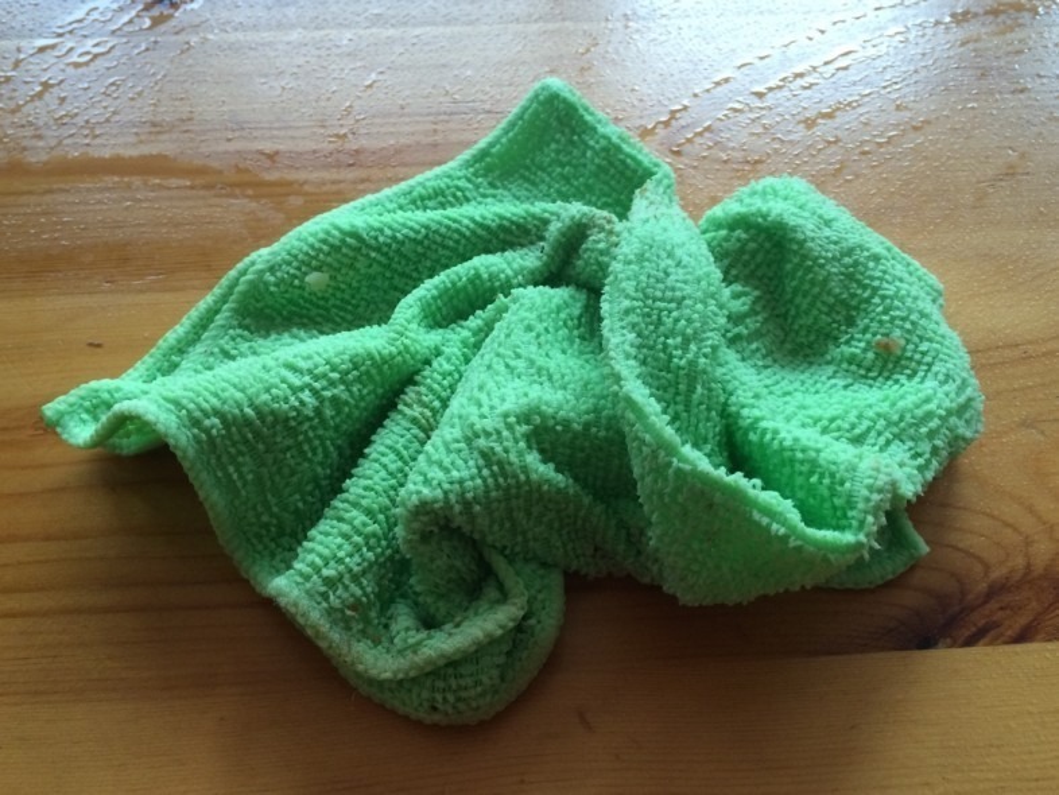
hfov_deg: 61.6
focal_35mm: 29
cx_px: 530
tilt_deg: -55.3
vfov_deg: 48.3
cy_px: 398
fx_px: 887
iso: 125
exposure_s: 1/30
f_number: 2.2
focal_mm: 4.15
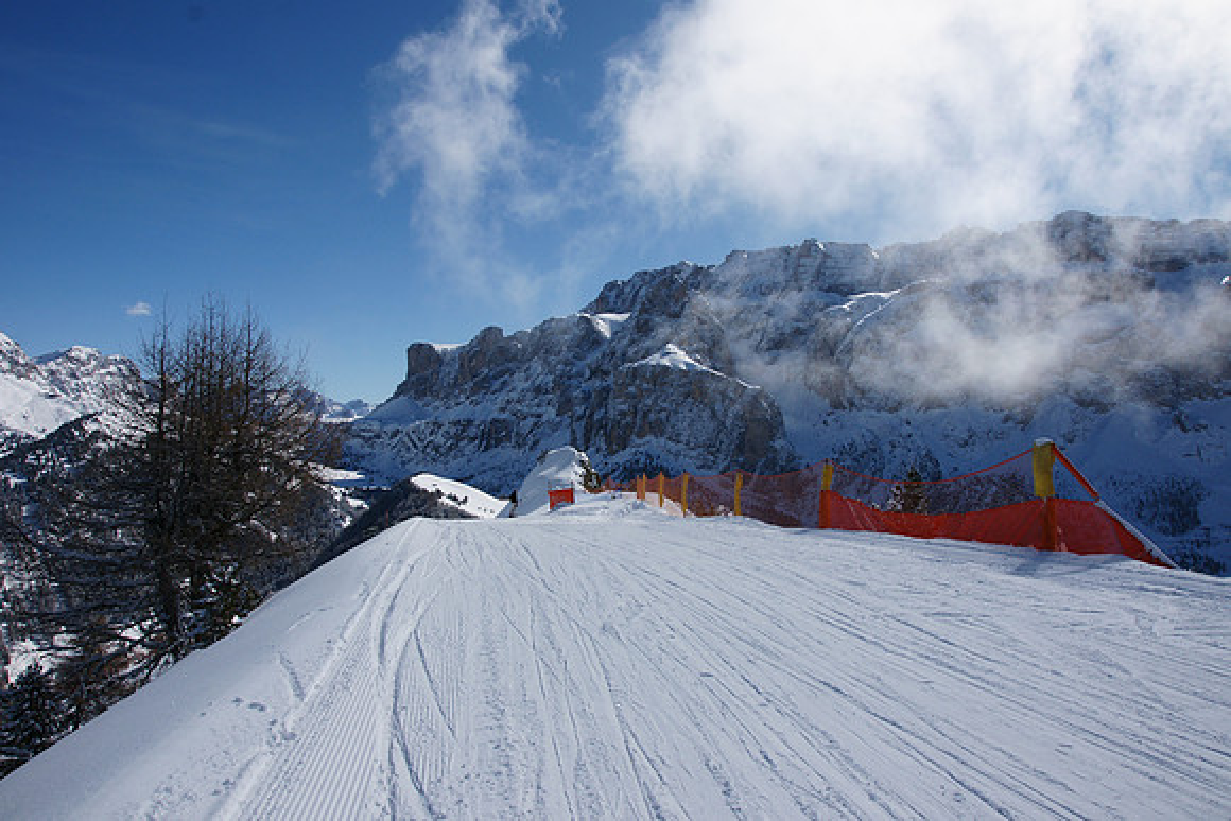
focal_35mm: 24
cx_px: 616
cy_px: 410
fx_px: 821
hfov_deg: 73.7
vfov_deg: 53.2
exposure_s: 1/1000
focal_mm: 16
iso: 200
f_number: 10
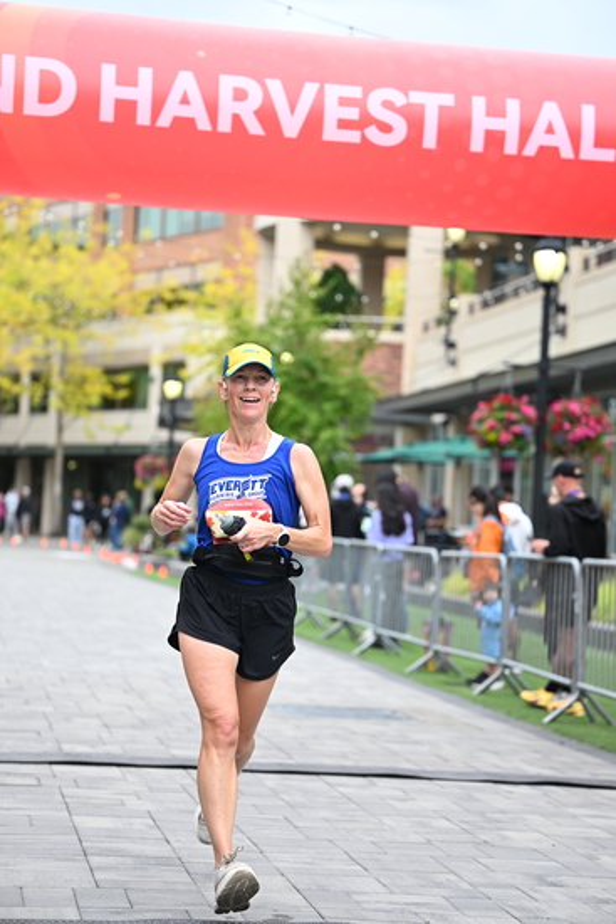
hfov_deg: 16.7
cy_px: 462
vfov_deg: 24.8
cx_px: 308
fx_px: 2103
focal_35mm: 82
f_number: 2.8
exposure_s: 1/1600
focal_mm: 82
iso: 640
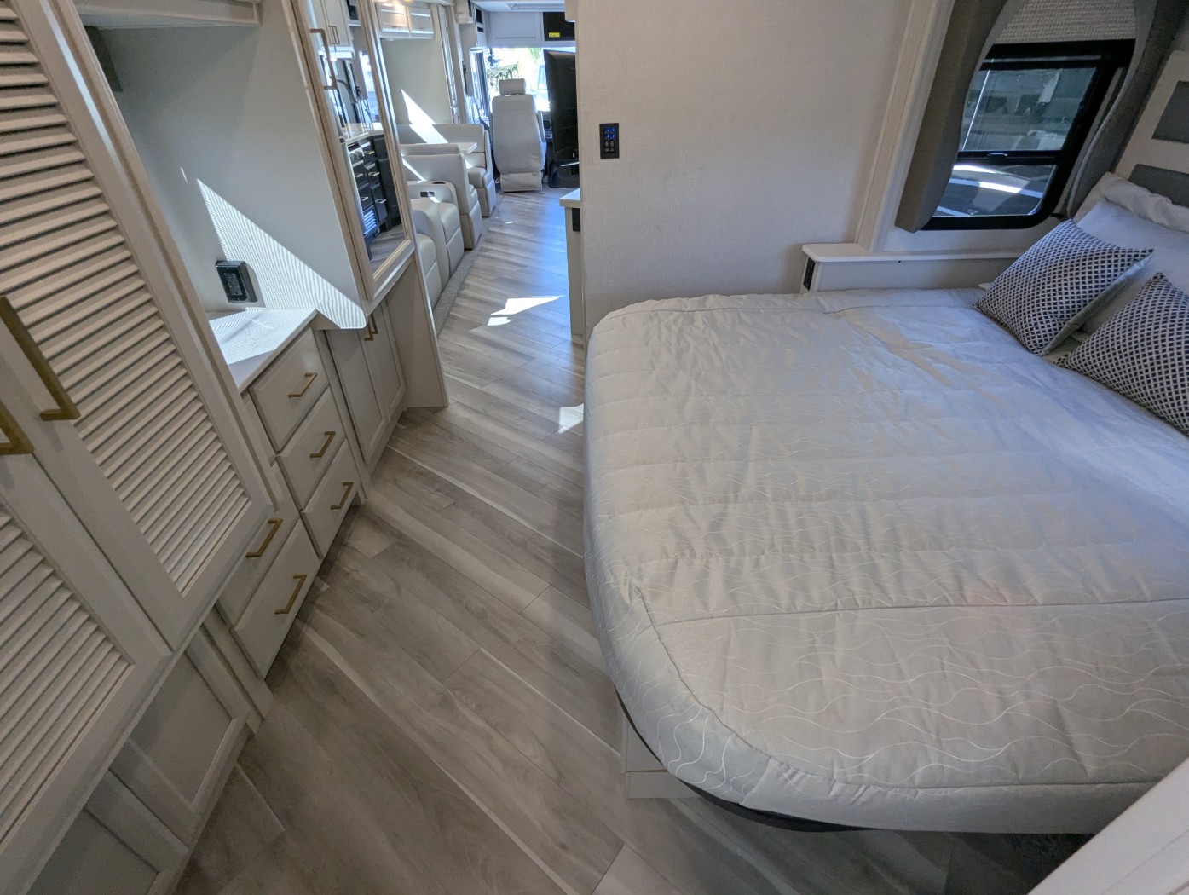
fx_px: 550
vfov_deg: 78.2
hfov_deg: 94.4
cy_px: 448
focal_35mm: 16
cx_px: 594
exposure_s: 1/149
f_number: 2.2
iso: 188
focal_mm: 2.35
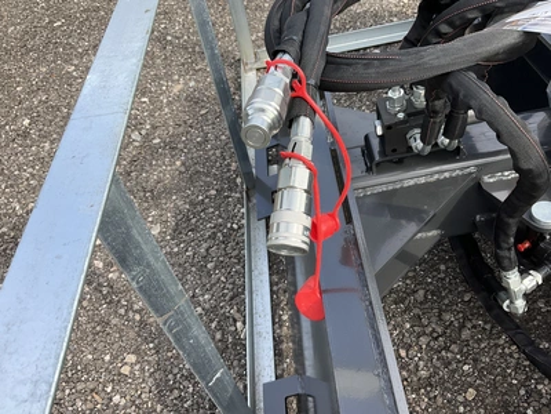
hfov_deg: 61.7
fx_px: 462
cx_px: 276
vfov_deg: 48.2
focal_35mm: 29
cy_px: 207
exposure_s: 1/425
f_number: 1.8
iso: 25
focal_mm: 3
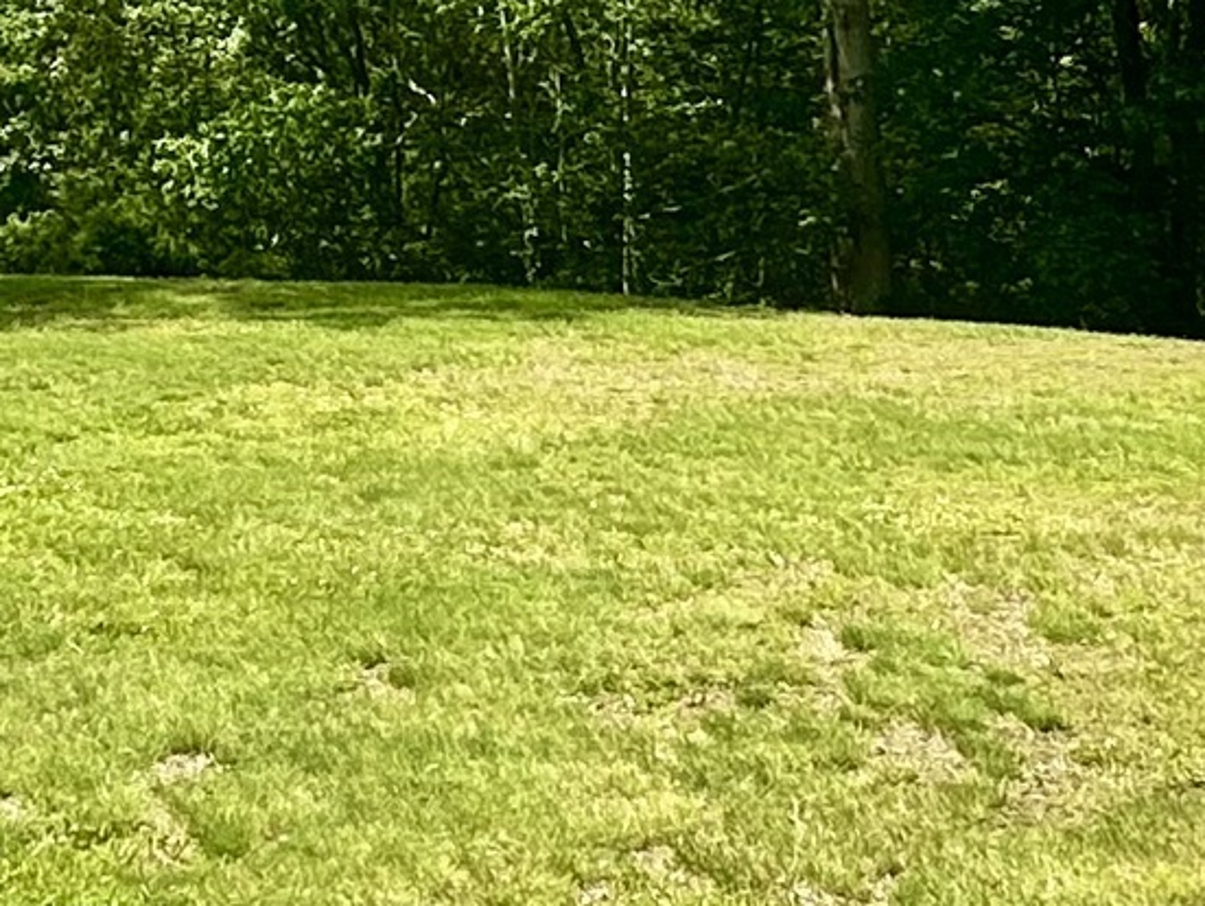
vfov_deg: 16.9
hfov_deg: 25.0
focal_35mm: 78
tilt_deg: +12.8
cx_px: 623
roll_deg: +0.7
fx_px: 2717
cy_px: -508
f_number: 2.2
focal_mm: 2.22
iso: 50
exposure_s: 1/1689
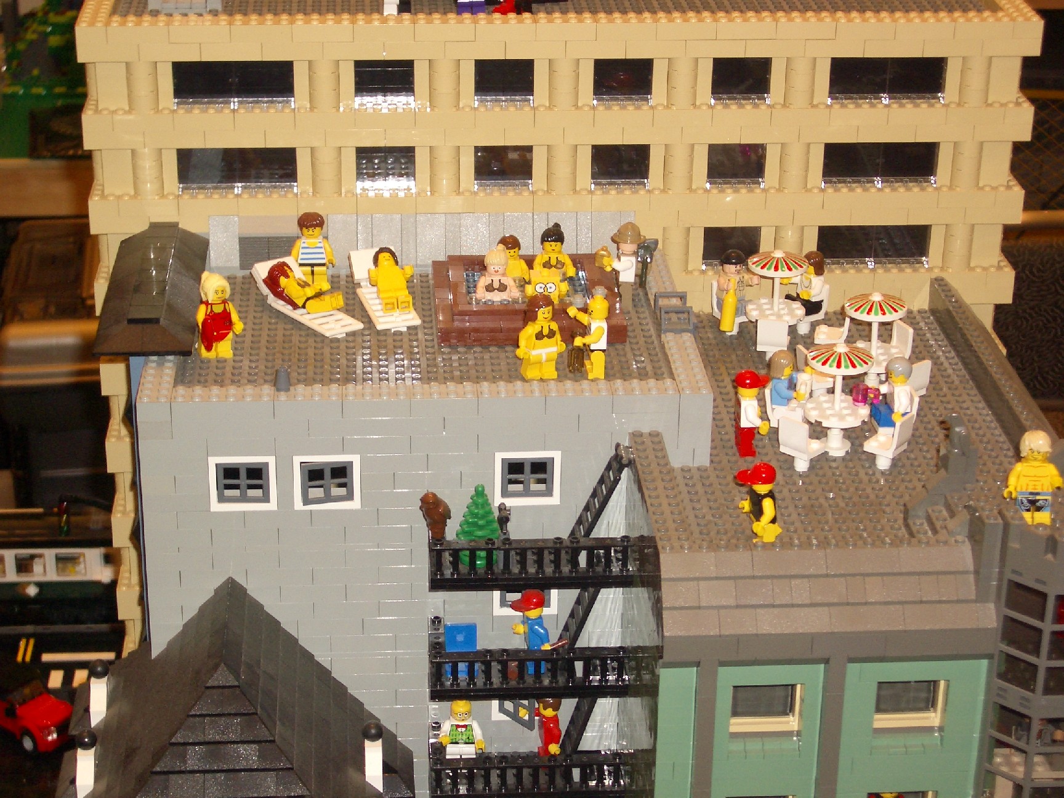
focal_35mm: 74
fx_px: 2275
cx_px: 532
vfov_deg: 19.9
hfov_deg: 26.3
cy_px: 399
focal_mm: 12.2
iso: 100
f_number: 3.9
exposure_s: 1/60
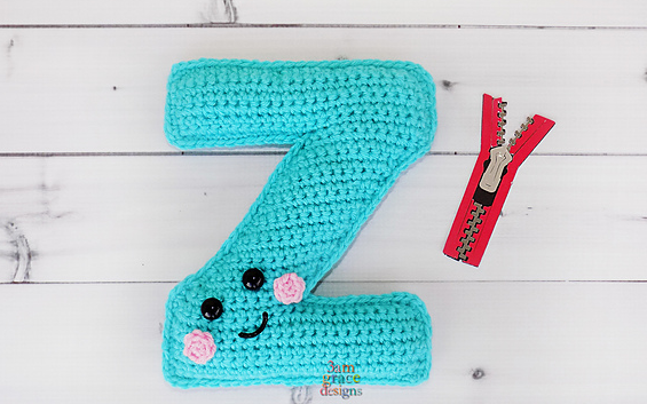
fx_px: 635
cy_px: 230
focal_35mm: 36
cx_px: 317
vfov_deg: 35.3
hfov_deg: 54.0
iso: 80
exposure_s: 1/200
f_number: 3.3
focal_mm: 5.3
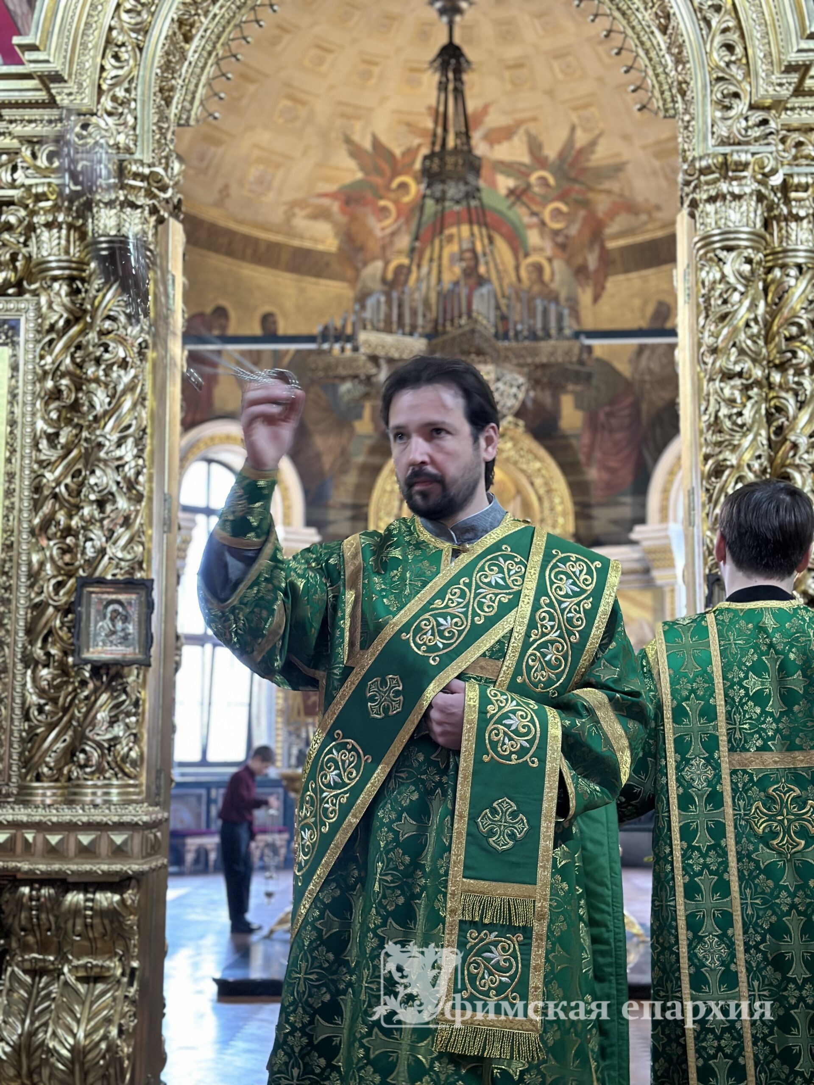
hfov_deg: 30.3
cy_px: 542
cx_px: 407
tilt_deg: +8.5
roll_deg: -1.0
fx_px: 1505
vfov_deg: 39.7
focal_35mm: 48
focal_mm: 6.86
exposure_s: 1/33
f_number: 1.78
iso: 400
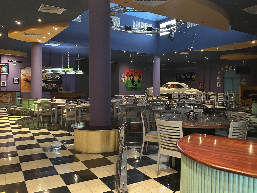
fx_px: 230
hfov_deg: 58.0
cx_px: 150
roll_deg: -1.4
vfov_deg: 45.4
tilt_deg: -3.1
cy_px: 89
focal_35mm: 31
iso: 640
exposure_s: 1/35
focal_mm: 5.7
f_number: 1.5
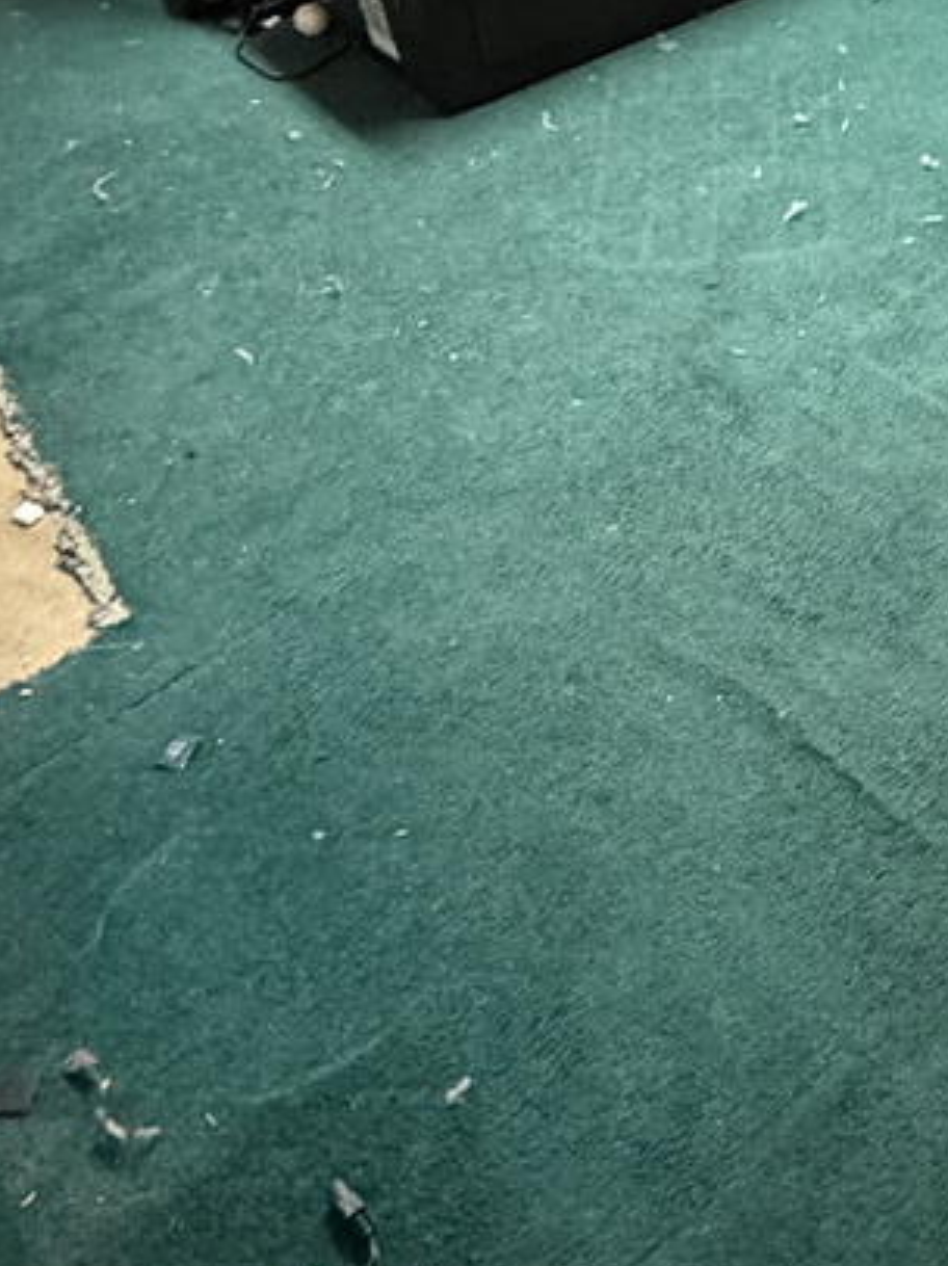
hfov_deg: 25.7
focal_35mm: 53
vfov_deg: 33.7
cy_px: 65
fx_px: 1937
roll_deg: +0.2
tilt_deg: -29.6
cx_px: 1017
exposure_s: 1/60
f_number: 2.2
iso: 1000
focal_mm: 2.22
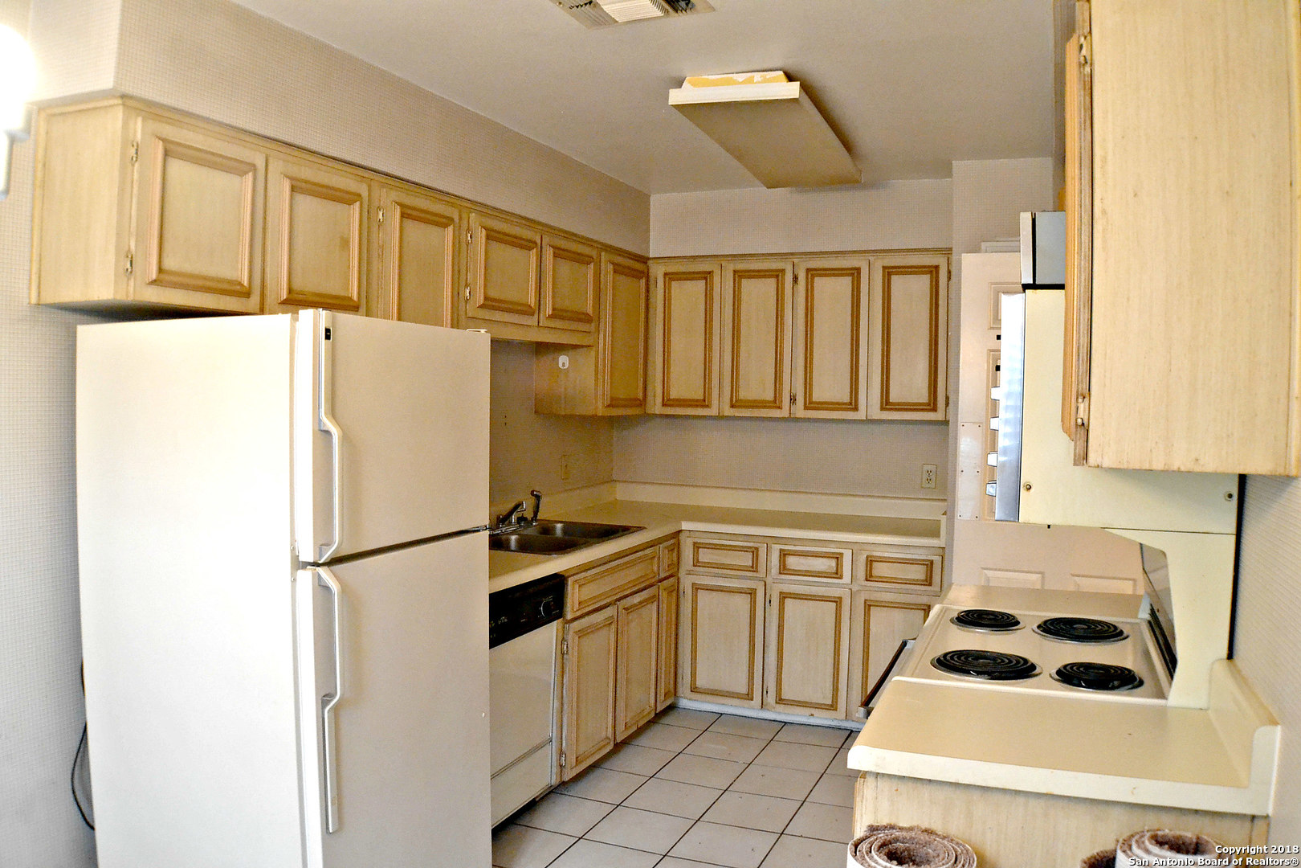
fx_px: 1247
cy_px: 434
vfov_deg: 38.4
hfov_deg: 55.1
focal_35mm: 34
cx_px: 650
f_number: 3.8
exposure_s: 1/50
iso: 3200
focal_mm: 23
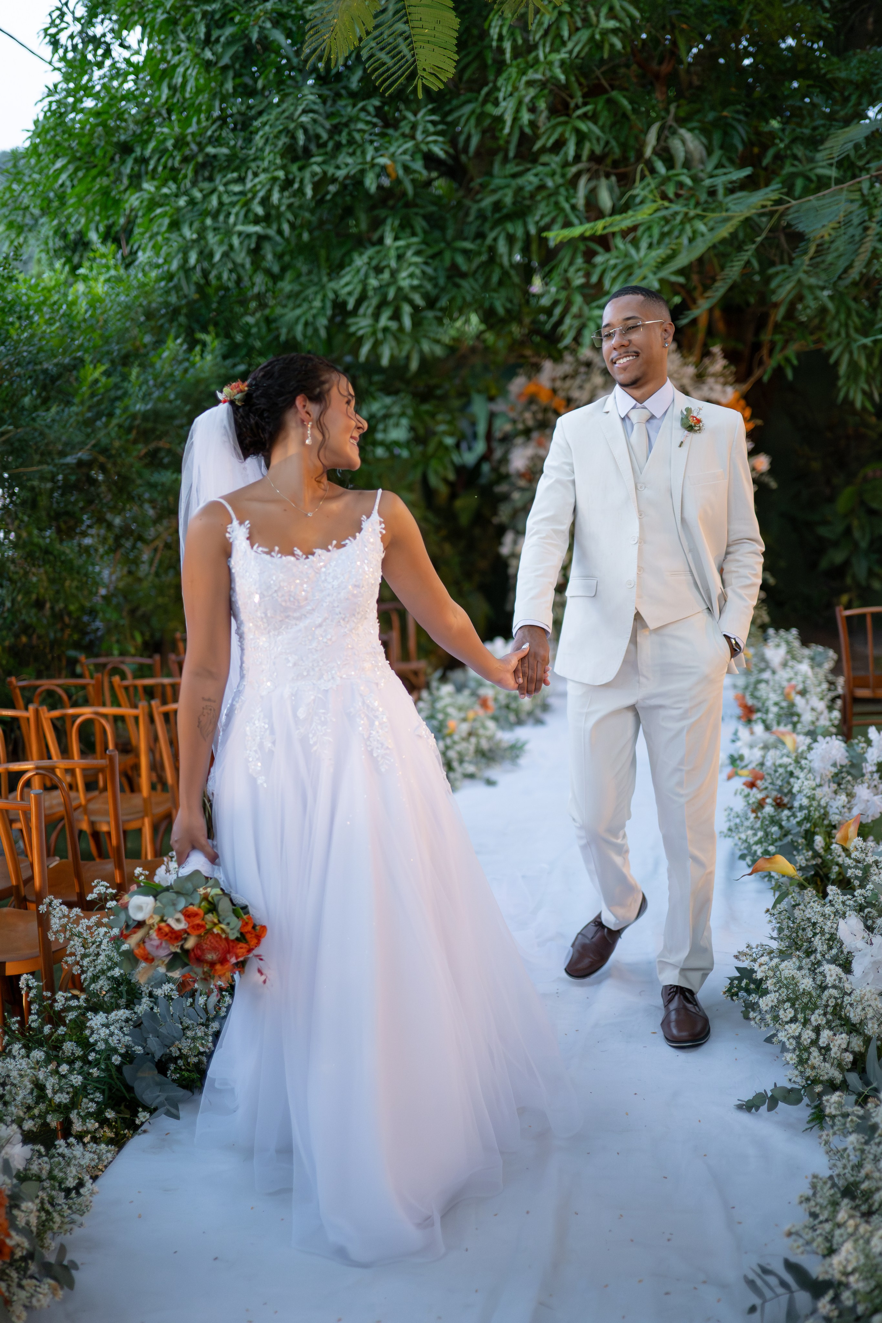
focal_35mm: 35
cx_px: 441
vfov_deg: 54.4
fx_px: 1286
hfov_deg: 37.9
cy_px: 662
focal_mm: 35
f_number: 1.4
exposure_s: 1/400
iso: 2500
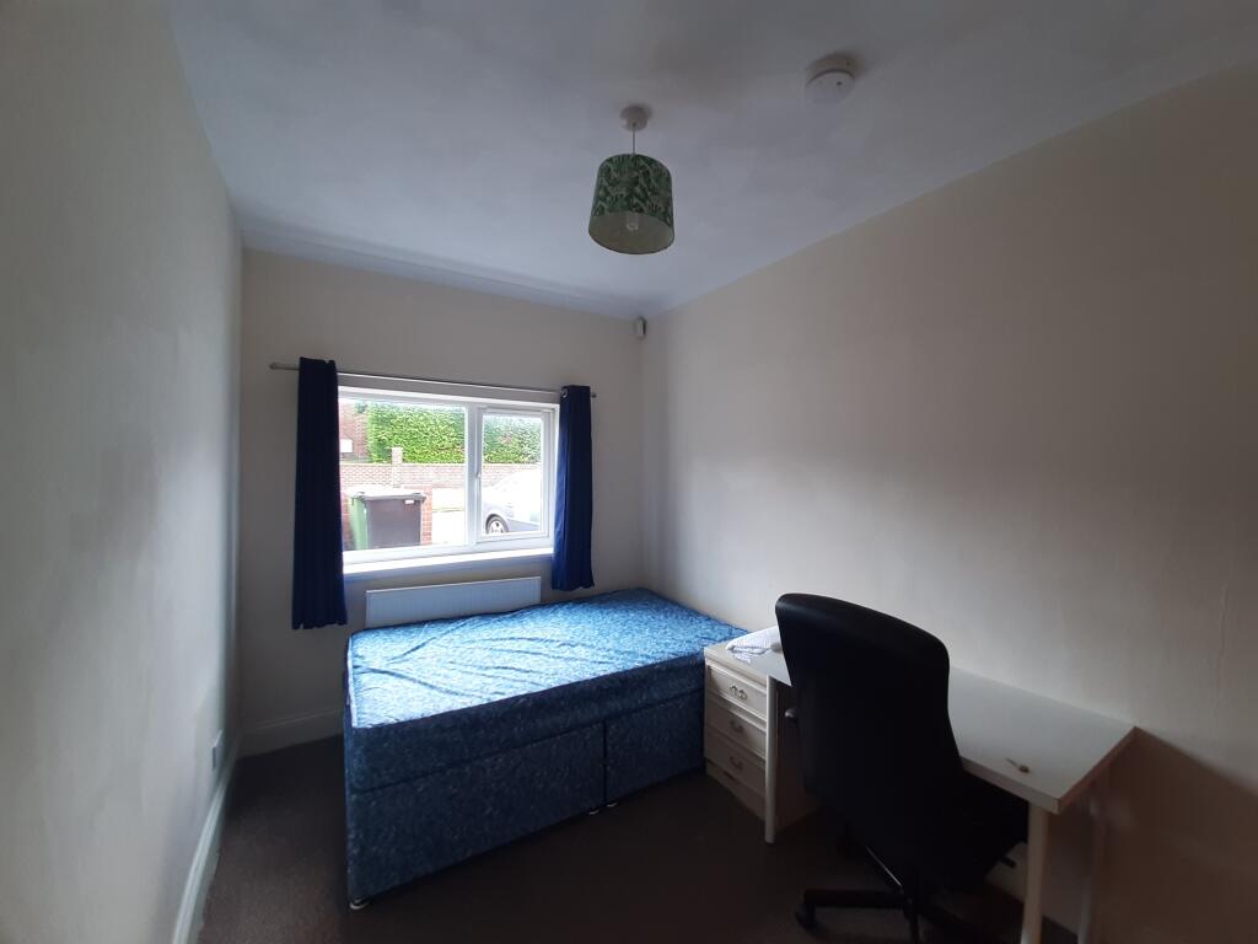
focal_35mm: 13
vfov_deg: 89.9
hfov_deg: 106.2
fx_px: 472
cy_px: 472
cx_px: 629
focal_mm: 1.42
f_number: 2.2
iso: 50
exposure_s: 1/50
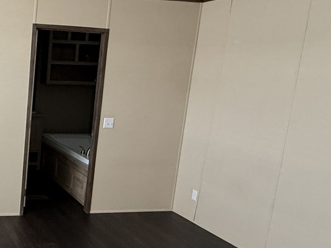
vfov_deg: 35.9
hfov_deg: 39.3
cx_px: -24
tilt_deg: -11.9
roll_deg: -3.6
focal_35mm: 40
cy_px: 137
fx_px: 382
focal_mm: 2.22
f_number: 2.2
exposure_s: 1/99
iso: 200
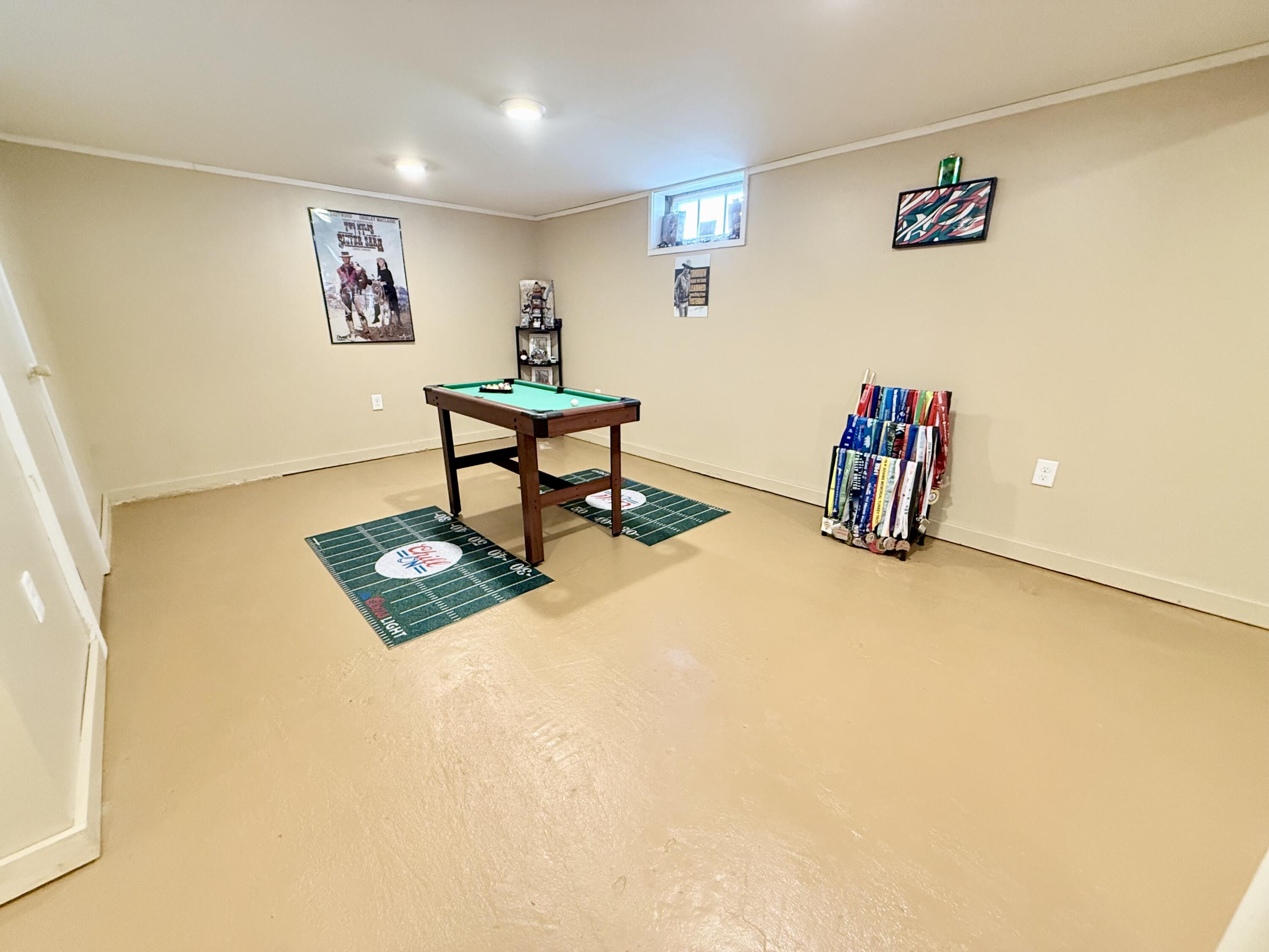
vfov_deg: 85.7
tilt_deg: -16.4
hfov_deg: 102.1
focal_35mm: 14
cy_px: 476
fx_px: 513
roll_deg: +0.1
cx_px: 634
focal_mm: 2.22
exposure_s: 1/60
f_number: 2.2
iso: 400
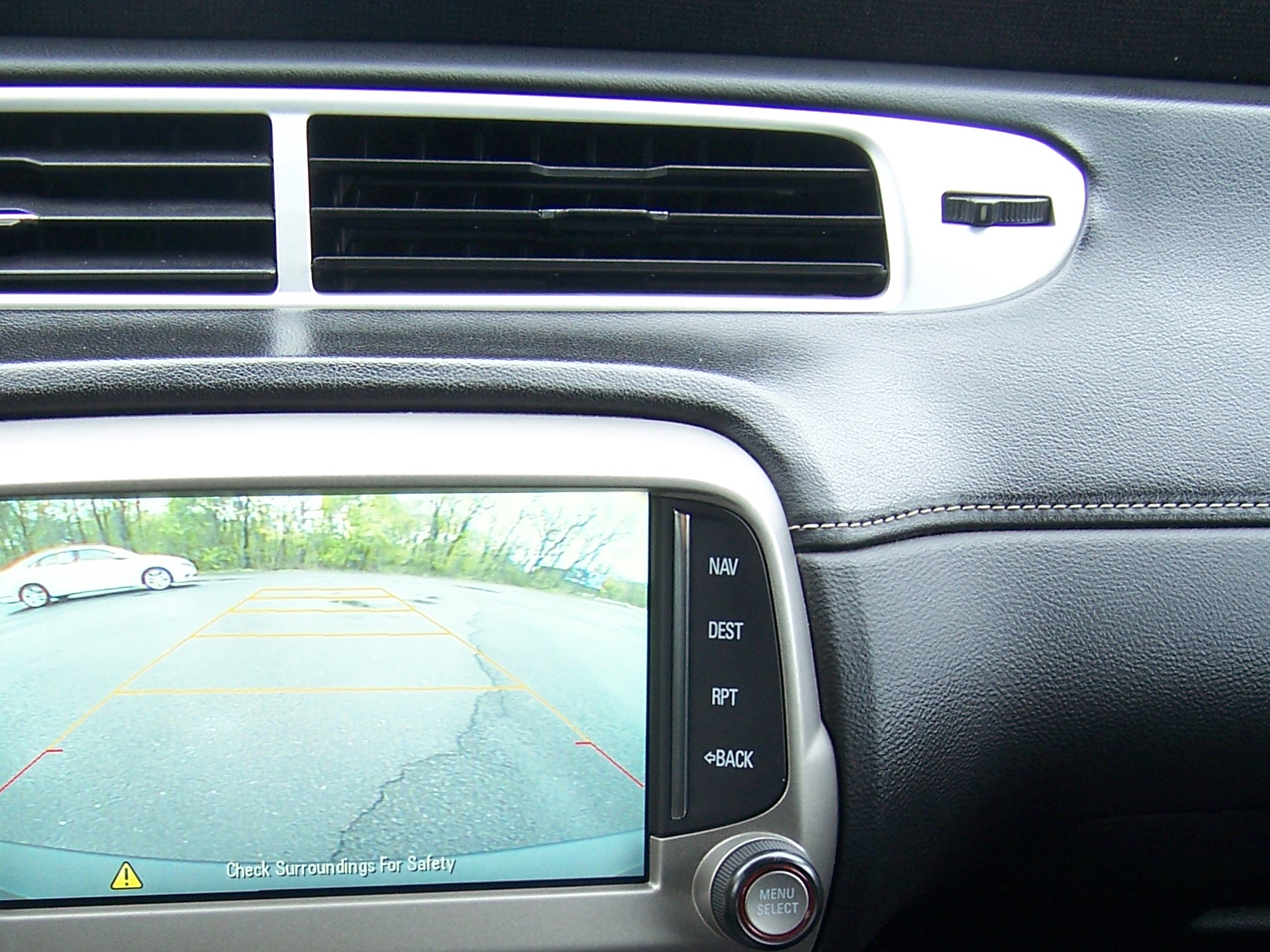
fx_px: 1944
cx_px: 434
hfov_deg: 35.8
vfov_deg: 27.0
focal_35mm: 53
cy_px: 764
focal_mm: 5.5
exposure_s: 1/30
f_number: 3.4
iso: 80
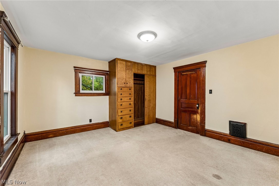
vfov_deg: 81.2
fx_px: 108
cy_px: 93
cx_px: 140
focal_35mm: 14
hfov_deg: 104.3
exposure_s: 1/8
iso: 200
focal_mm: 14
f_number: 3.5
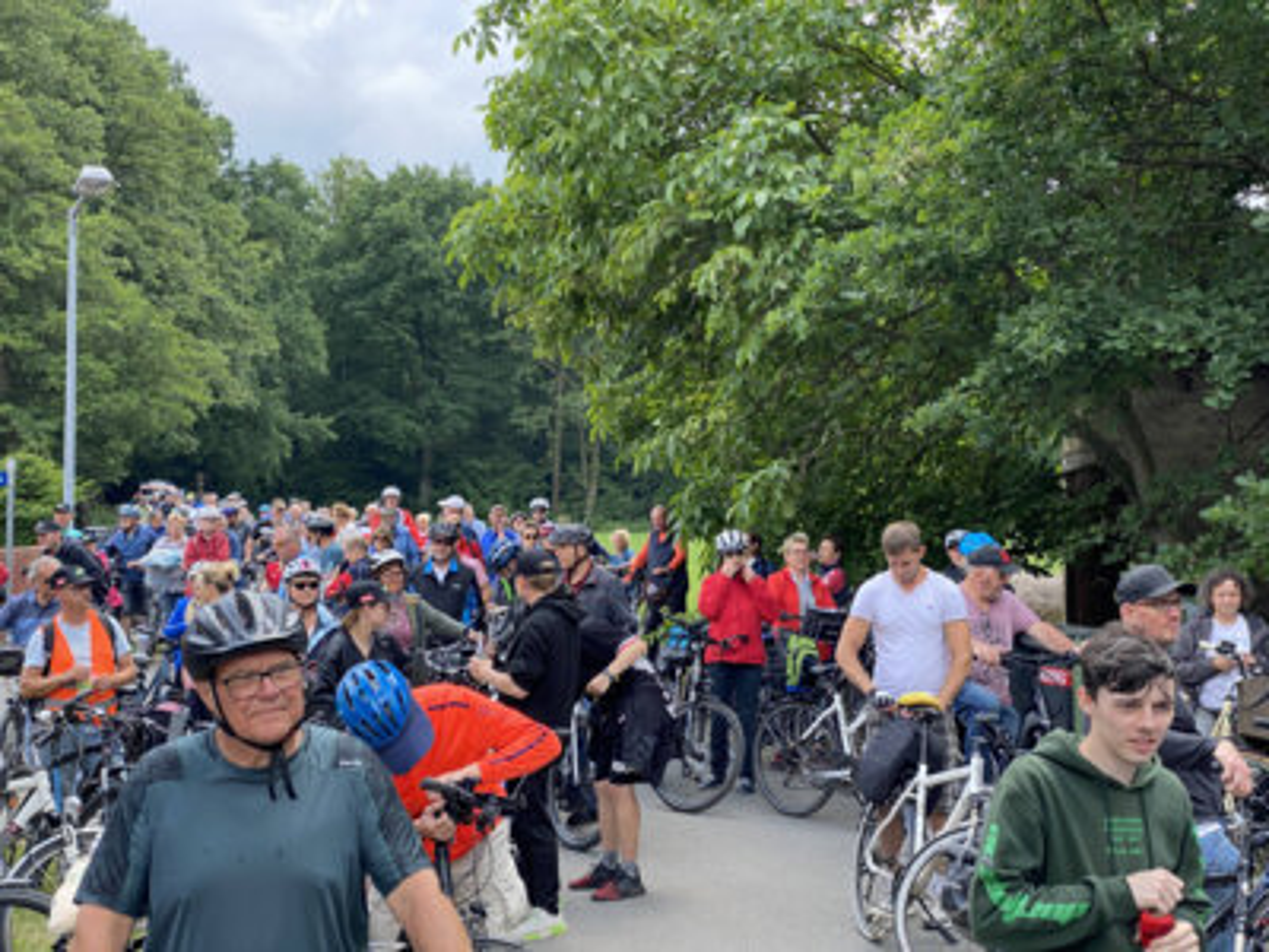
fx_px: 1906
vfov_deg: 28.0
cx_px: 634
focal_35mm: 52
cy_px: 476
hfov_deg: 36.8
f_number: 2
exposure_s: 1/505
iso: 20
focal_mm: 6
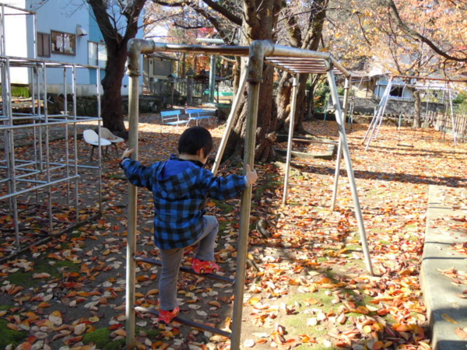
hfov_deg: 60.0
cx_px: 234
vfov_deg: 46.8
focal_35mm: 30
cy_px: 175
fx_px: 405
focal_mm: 5.4
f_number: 3.5
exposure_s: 1/125
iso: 100
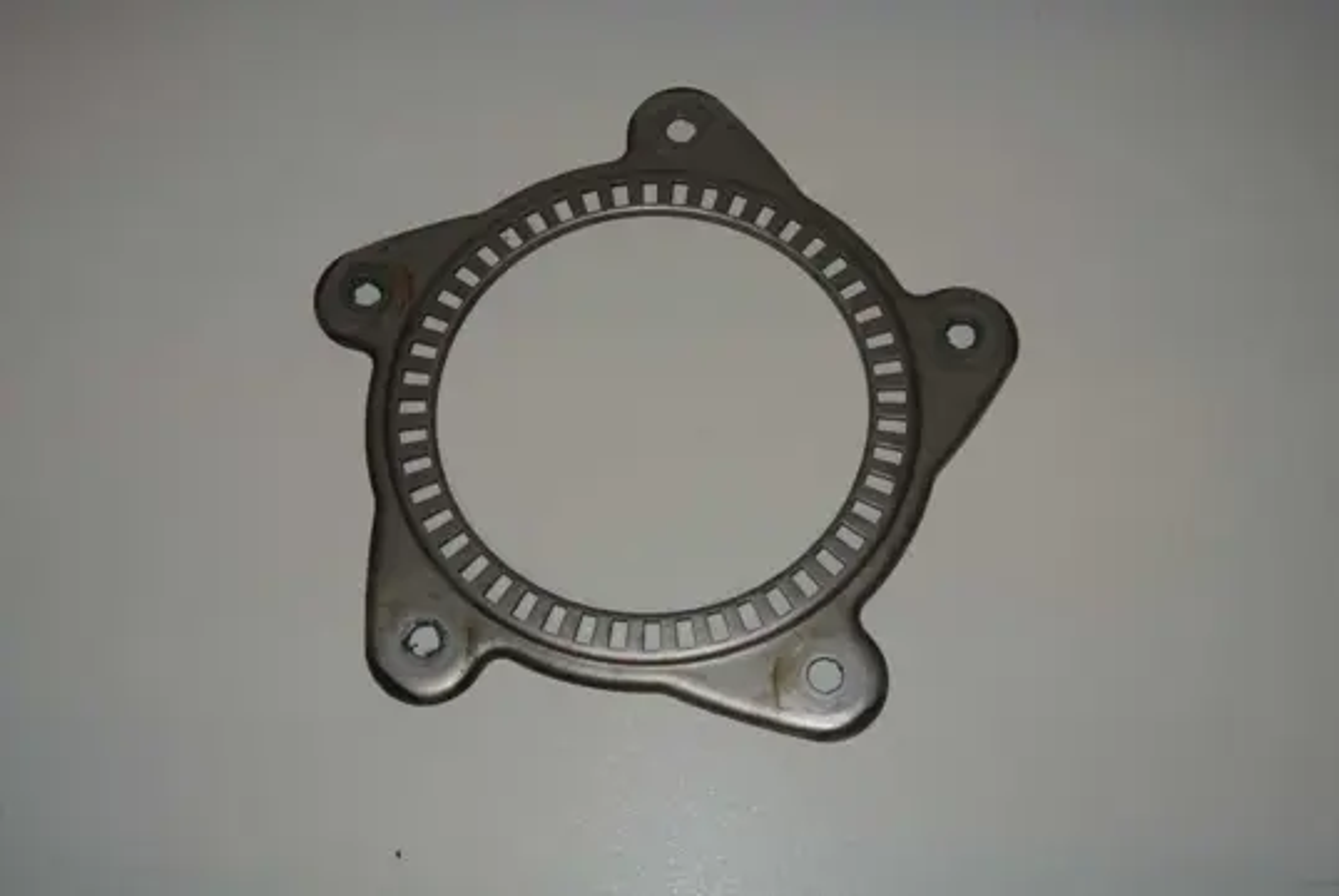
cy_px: 448
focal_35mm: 40
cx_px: 670
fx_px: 1489
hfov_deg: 48.4
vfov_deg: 33.5
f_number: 4.2
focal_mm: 15.1
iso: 200
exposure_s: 1/60
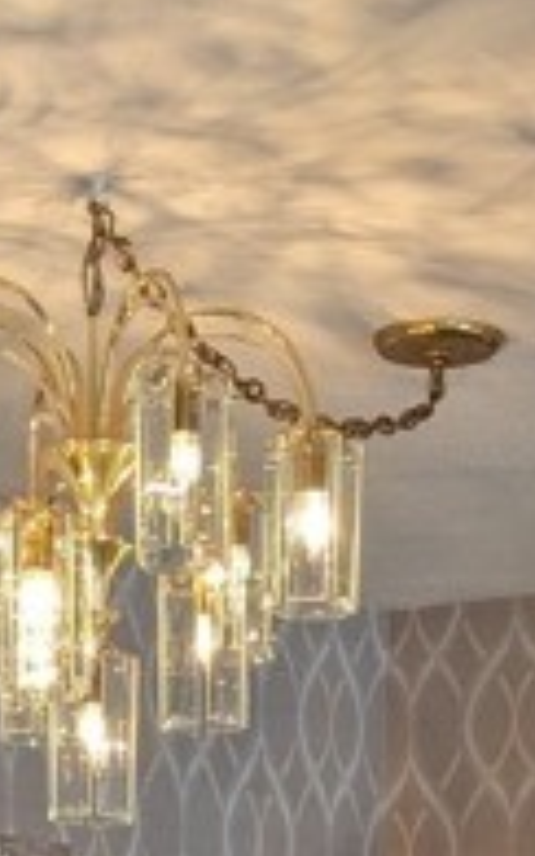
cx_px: 364
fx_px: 2634
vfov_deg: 16.2
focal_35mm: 113
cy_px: 1422
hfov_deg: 11.6
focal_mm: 4.38
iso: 63
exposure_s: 1/40
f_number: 1.73
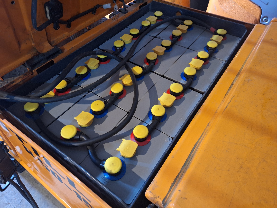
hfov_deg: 73.9
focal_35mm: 23
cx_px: 138
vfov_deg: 58.9
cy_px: 104
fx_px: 184
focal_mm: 5.54
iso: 400
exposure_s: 1/20
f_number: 1.8
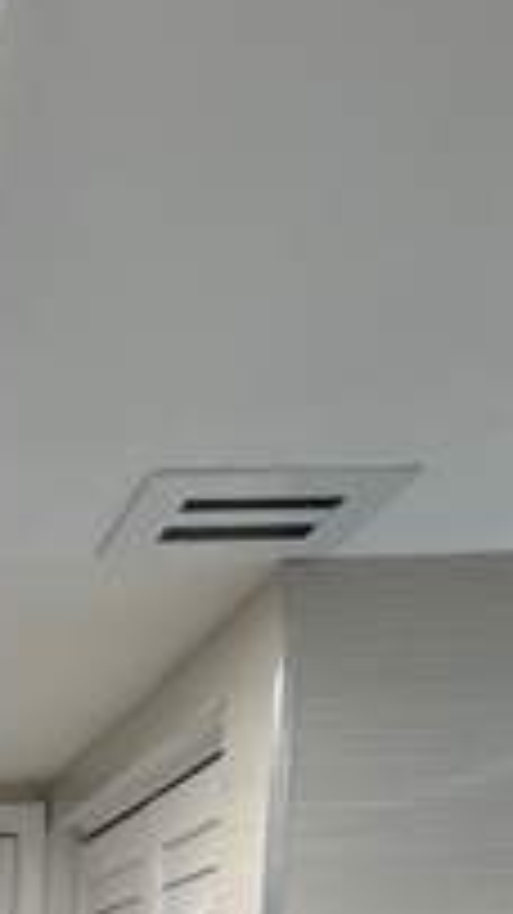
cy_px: 1234
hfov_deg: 20.9
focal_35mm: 48
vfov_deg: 31.3
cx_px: -270
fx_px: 1162
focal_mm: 2.22
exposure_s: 1/121
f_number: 2.2
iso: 200
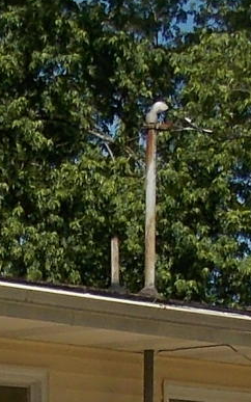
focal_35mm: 189
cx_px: -46
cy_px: 615
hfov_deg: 6.9
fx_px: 2068
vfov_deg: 10.7
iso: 80
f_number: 9.9
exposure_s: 1/160
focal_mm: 4
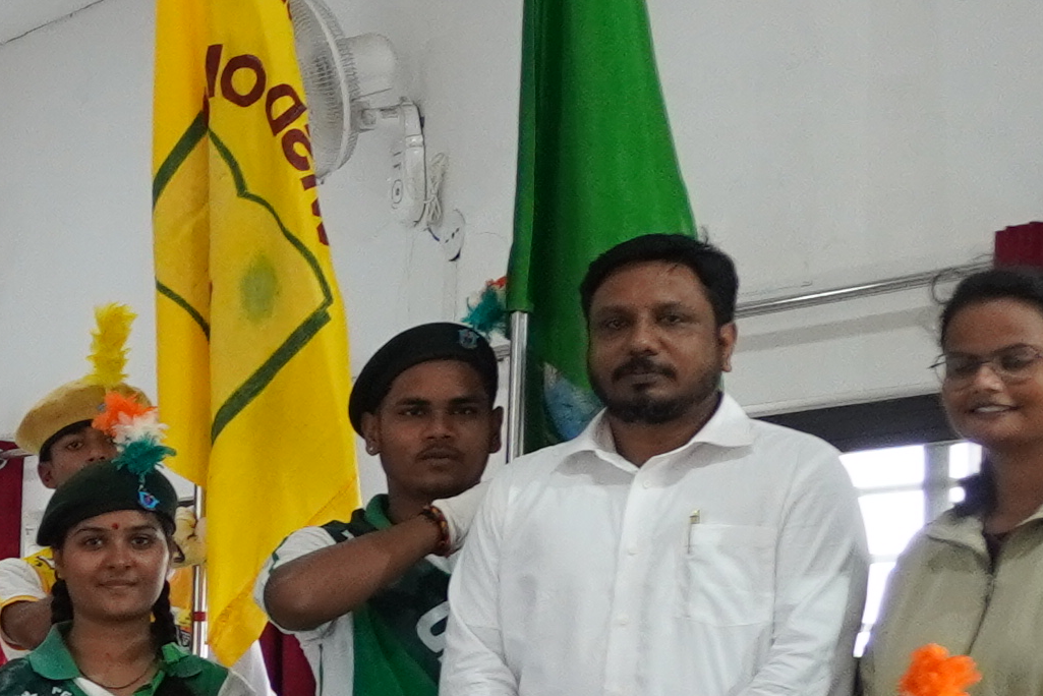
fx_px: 4579
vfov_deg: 8.6
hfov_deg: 10.8
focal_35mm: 158
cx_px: -1535
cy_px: 755
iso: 800
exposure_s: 1/160
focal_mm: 18
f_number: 4
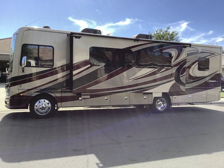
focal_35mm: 31
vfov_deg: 45.4
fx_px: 201
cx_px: 112
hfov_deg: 58.4
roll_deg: -1.2
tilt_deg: -3.7
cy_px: 84
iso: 25
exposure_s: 1/916
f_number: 2.4
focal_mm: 3.3
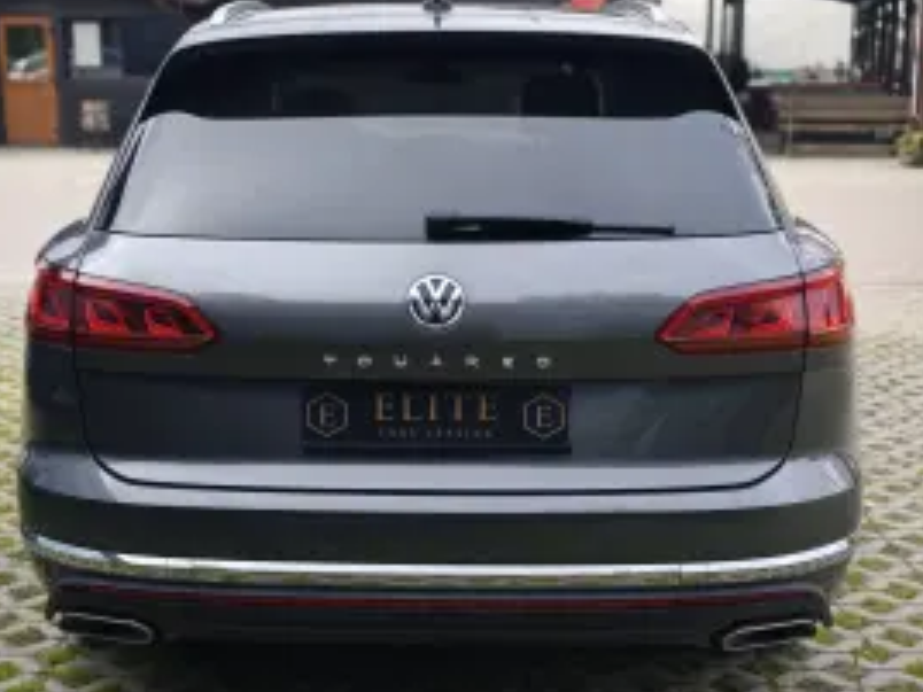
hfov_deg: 40.4
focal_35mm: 47
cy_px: 368
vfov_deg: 30.9
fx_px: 1253
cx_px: 406
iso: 50
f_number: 1.4
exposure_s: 1/692
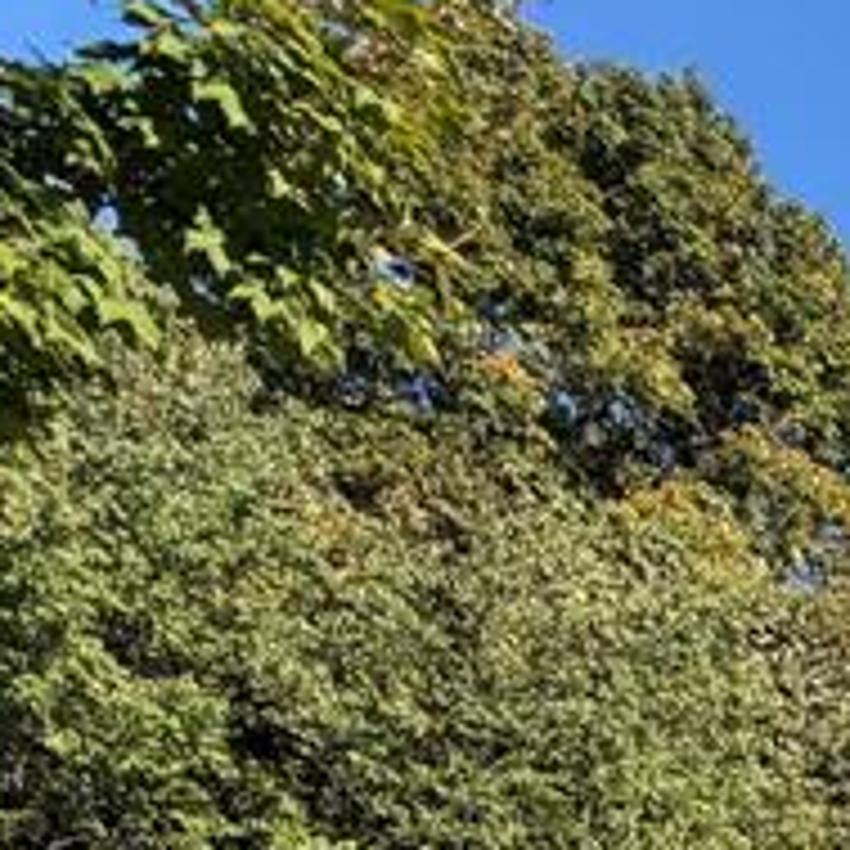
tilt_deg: +7.3
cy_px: 1471
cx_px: 2028
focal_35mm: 67
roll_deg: -0.5
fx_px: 1861
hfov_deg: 15.1
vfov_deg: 19.9
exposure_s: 1/770
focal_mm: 2.22
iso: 32
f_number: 2.2
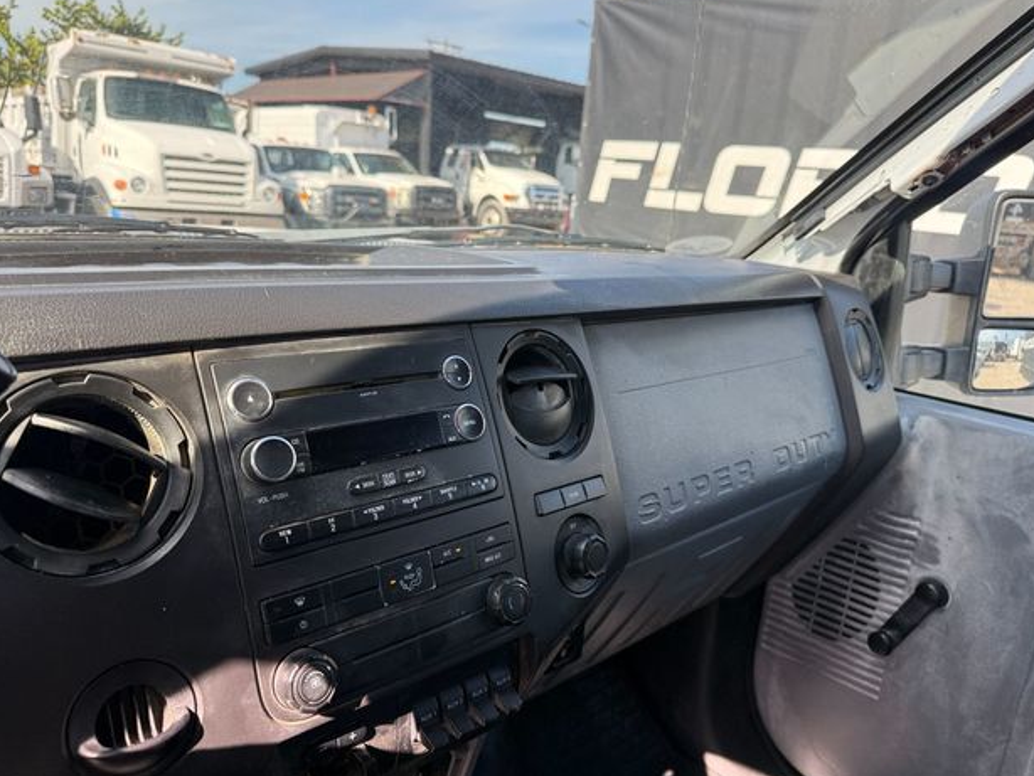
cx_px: 504
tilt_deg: -14.6
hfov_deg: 69.4
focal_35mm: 25
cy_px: 382
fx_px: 747
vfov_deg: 54.9
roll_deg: -5.4
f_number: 1.78
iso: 80
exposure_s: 1/593
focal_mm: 6.76
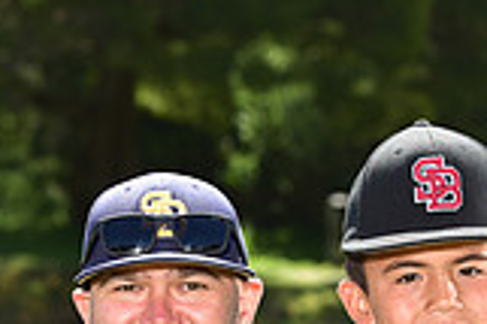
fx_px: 4149
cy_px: 553
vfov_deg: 4.4
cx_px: 299
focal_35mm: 307
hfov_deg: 6.7
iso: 100
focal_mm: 85
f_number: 5
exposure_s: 1/250
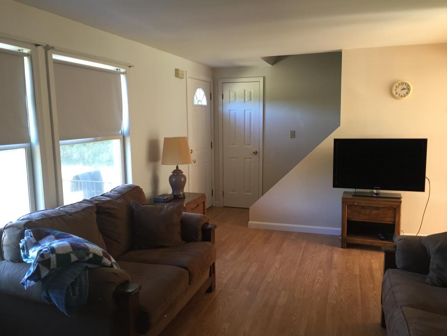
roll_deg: +0.8
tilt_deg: -7.6
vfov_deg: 48.2
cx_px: 224
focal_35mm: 29
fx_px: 374
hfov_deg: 61.7
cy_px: 168
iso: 80
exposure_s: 1/30
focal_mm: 4.15
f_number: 2.2
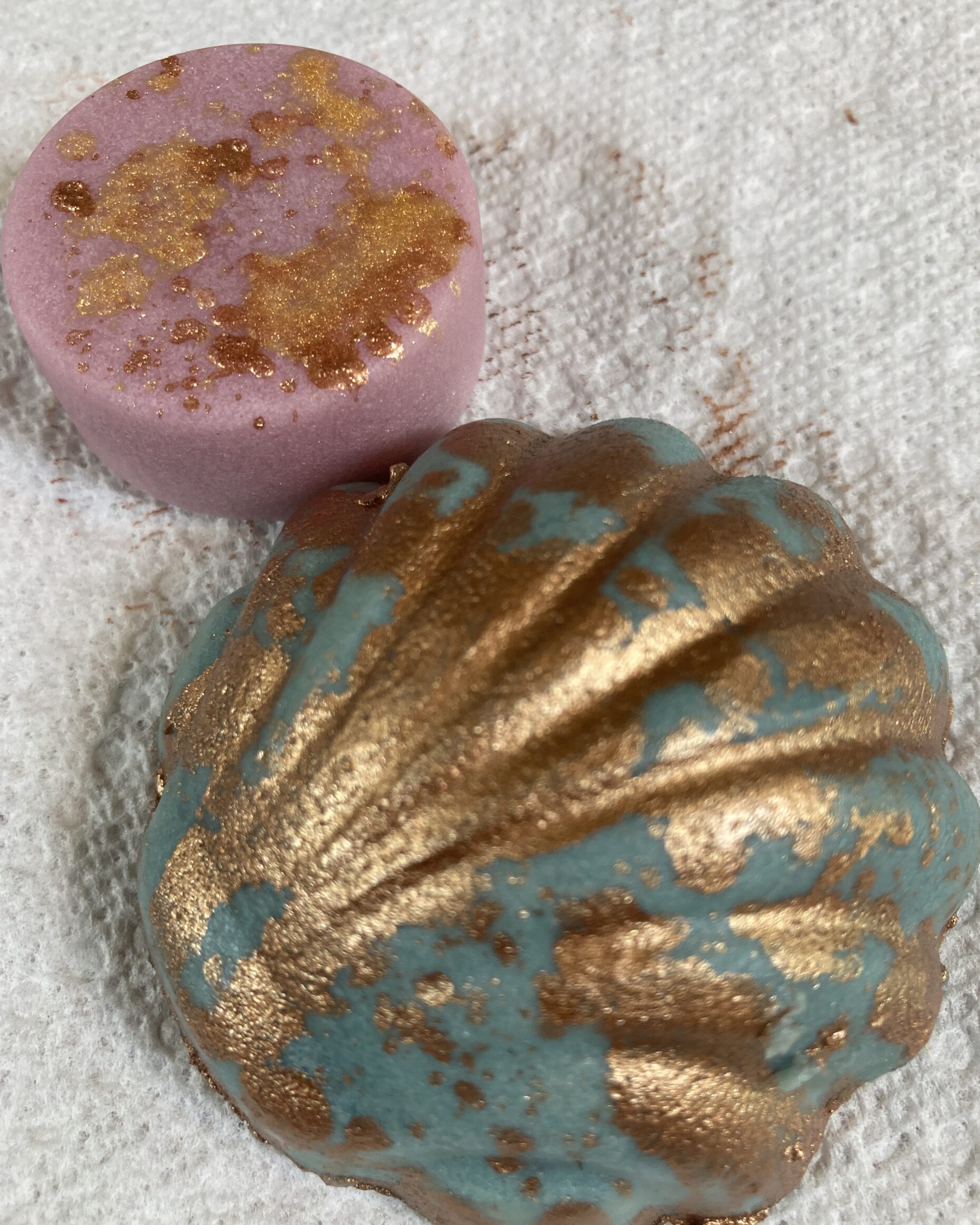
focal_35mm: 30
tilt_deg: -68.6
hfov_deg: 48.5
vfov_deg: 58.8
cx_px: 480
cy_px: 626
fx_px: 1088
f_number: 1.8
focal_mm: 3.99
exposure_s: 1/60
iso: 80
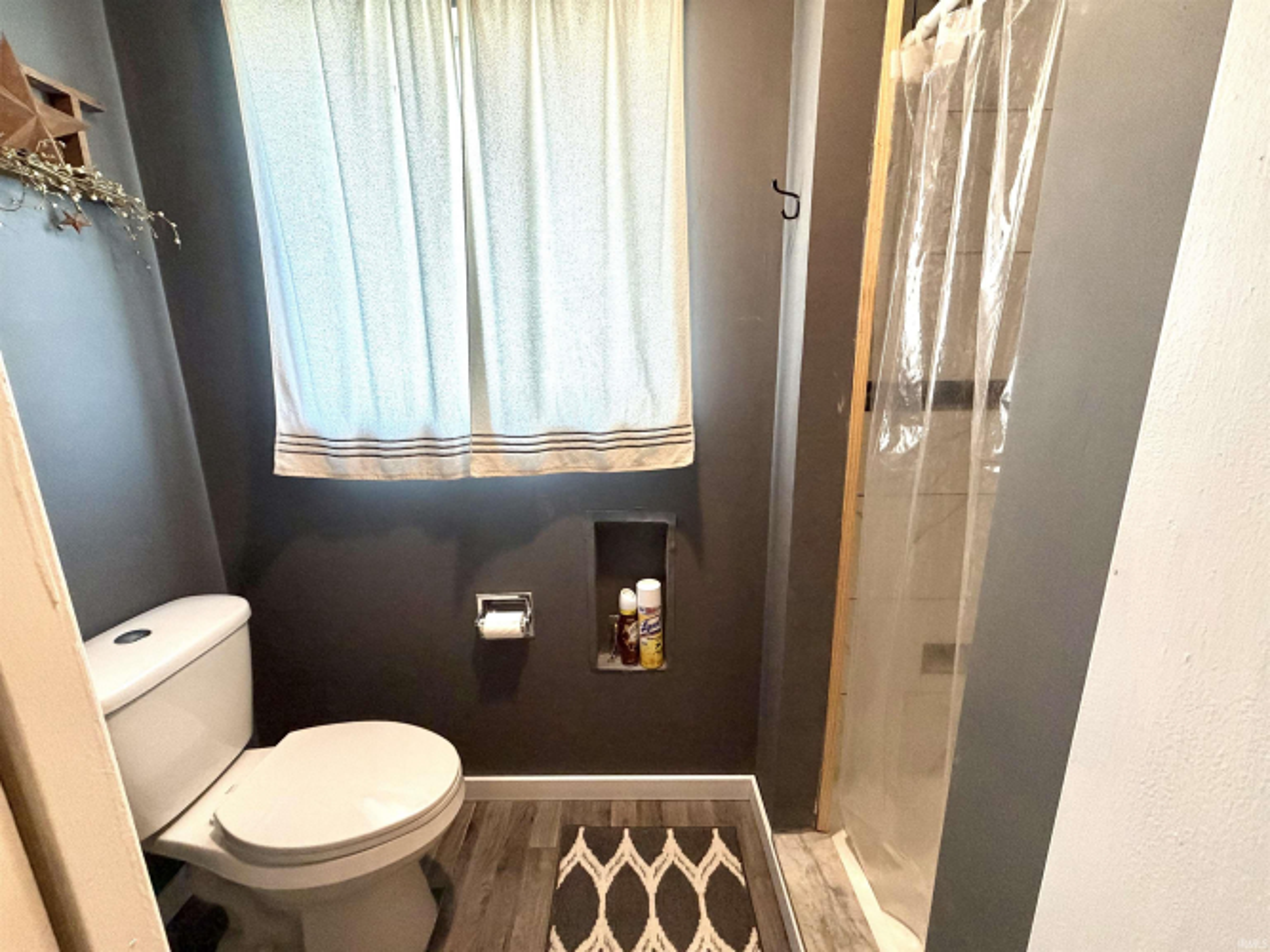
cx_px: 635
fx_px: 514
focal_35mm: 14
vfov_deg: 85.7
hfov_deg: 102.1
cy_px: 476
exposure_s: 1/60
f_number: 2.2
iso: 320
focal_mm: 2.22
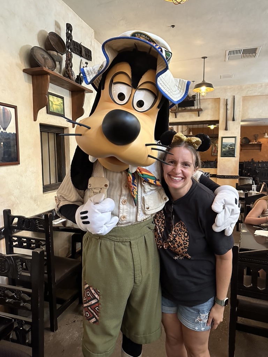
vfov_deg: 71.6
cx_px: 134
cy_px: 178
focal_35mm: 24
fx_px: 248
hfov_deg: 56.8
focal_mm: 6.86
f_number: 1.78
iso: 800
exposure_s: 1/60
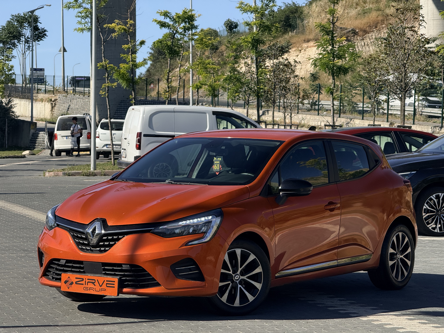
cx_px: 222
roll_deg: +0.0
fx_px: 1539
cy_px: 166
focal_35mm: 120
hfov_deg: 16.4
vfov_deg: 12.3
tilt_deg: +2.8
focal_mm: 15.66
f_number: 2.8
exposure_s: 1/1004
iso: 64
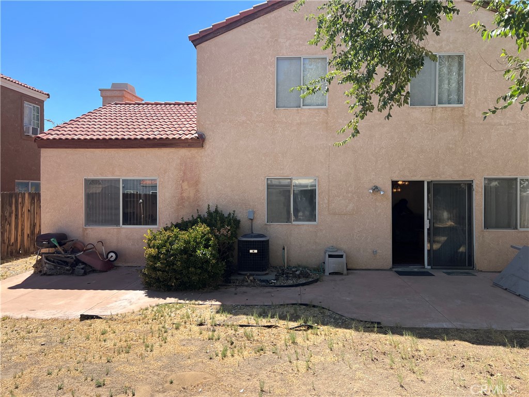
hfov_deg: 67.3
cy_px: 198
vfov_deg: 53.1
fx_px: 397
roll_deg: -0.9
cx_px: 264
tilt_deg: -2.1
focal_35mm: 26
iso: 50
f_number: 1.5
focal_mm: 5.7
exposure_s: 1/2208
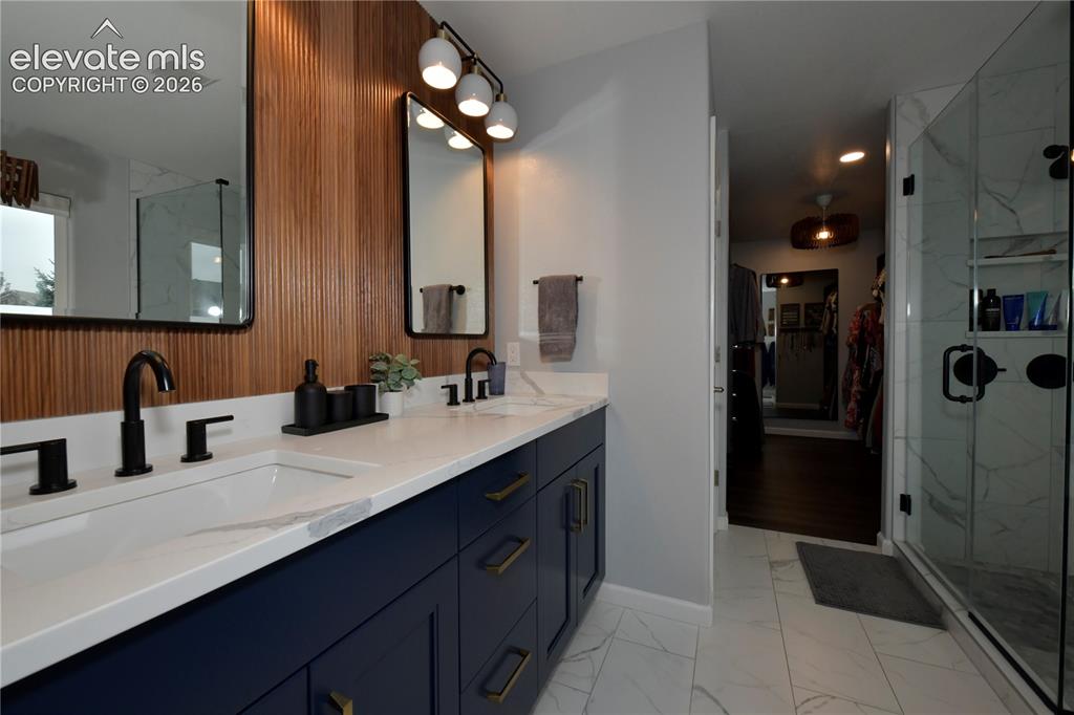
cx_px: 537
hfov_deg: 104.3
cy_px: 358
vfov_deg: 81.2
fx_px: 418
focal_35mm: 14
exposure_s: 1/160
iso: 1250
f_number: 11
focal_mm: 14
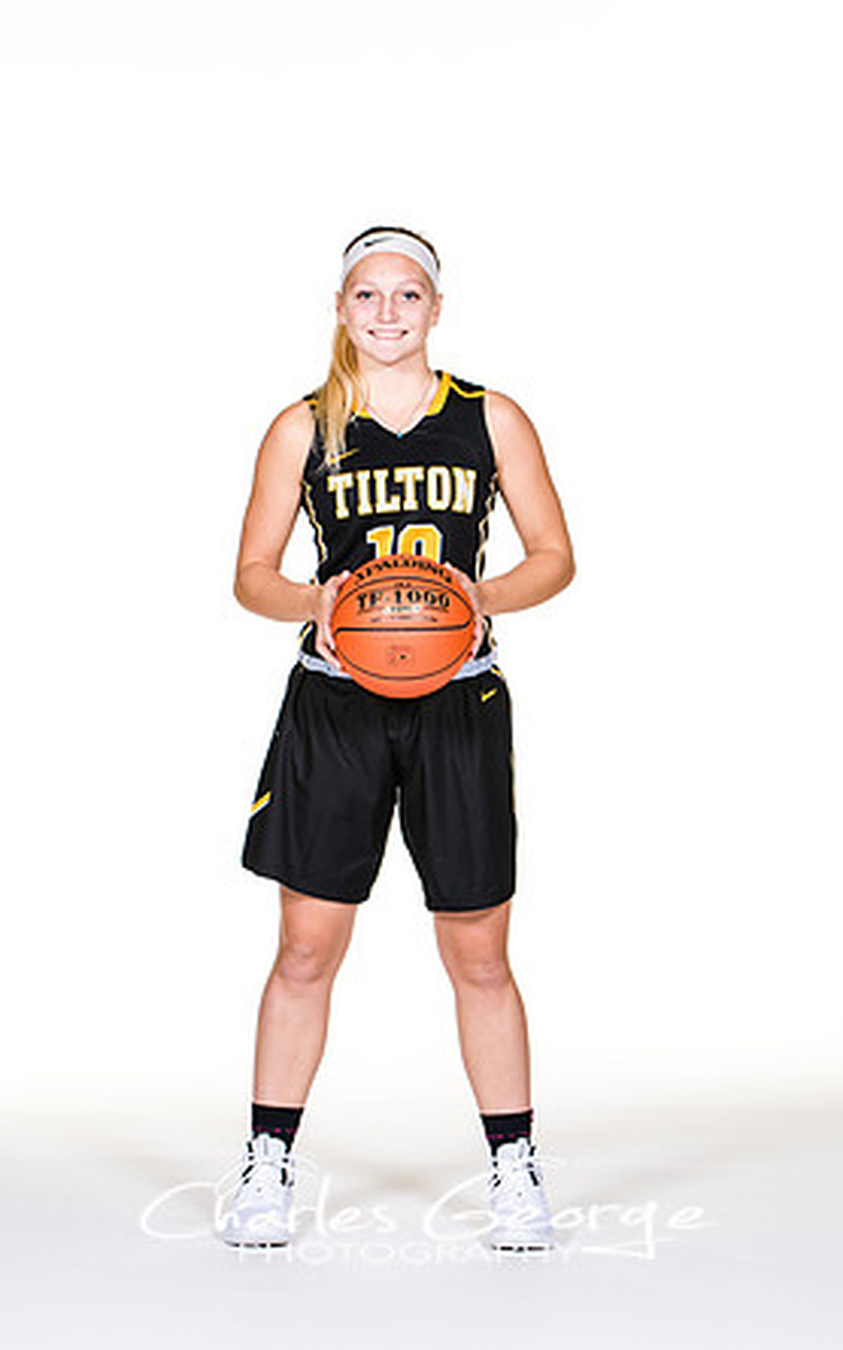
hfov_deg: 9.9
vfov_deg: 15.7
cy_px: 670
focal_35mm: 133
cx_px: 431
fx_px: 4891
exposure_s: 1/160
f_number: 6.3
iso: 200
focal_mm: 86
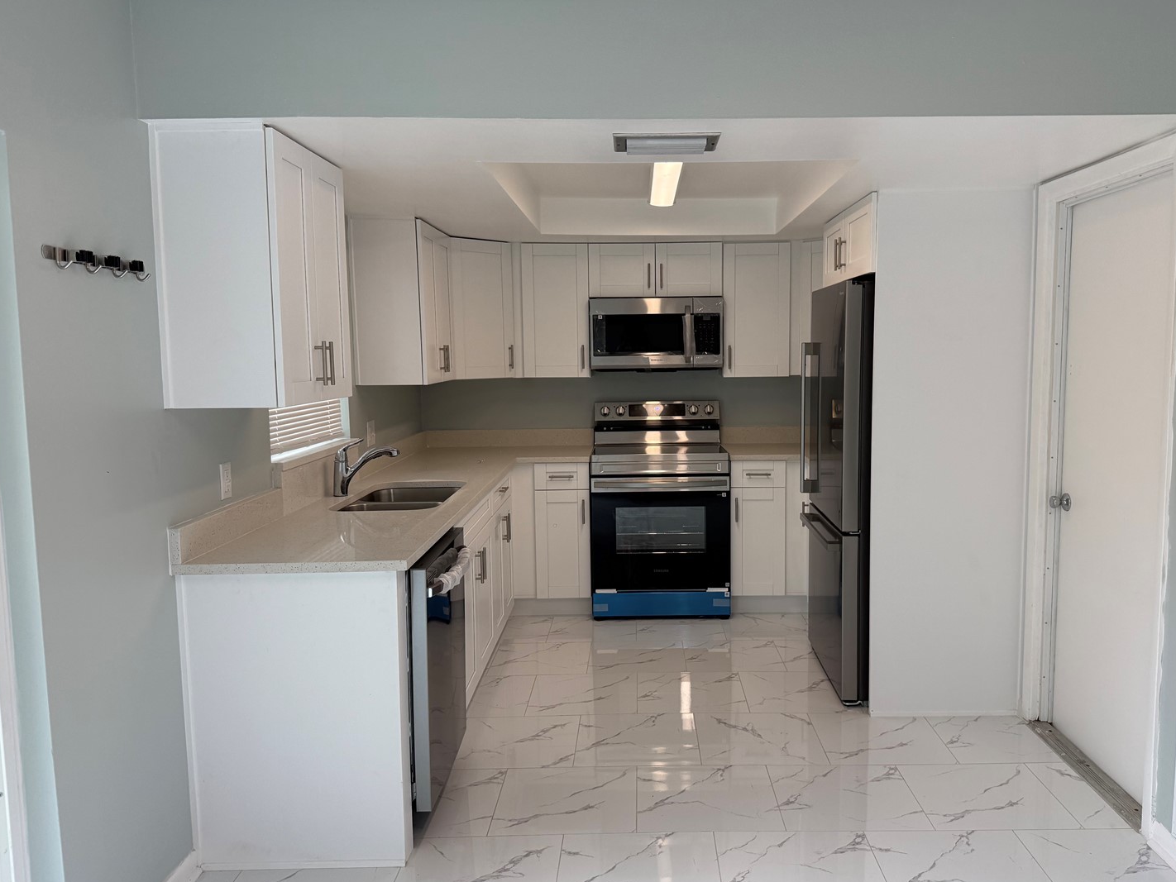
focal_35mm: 27
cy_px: 436
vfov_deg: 51.4
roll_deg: +0.1
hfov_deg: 65.2
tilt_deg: -5.2
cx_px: 641
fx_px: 917
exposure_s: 1/232
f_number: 1.78
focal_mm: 6.76
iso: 200
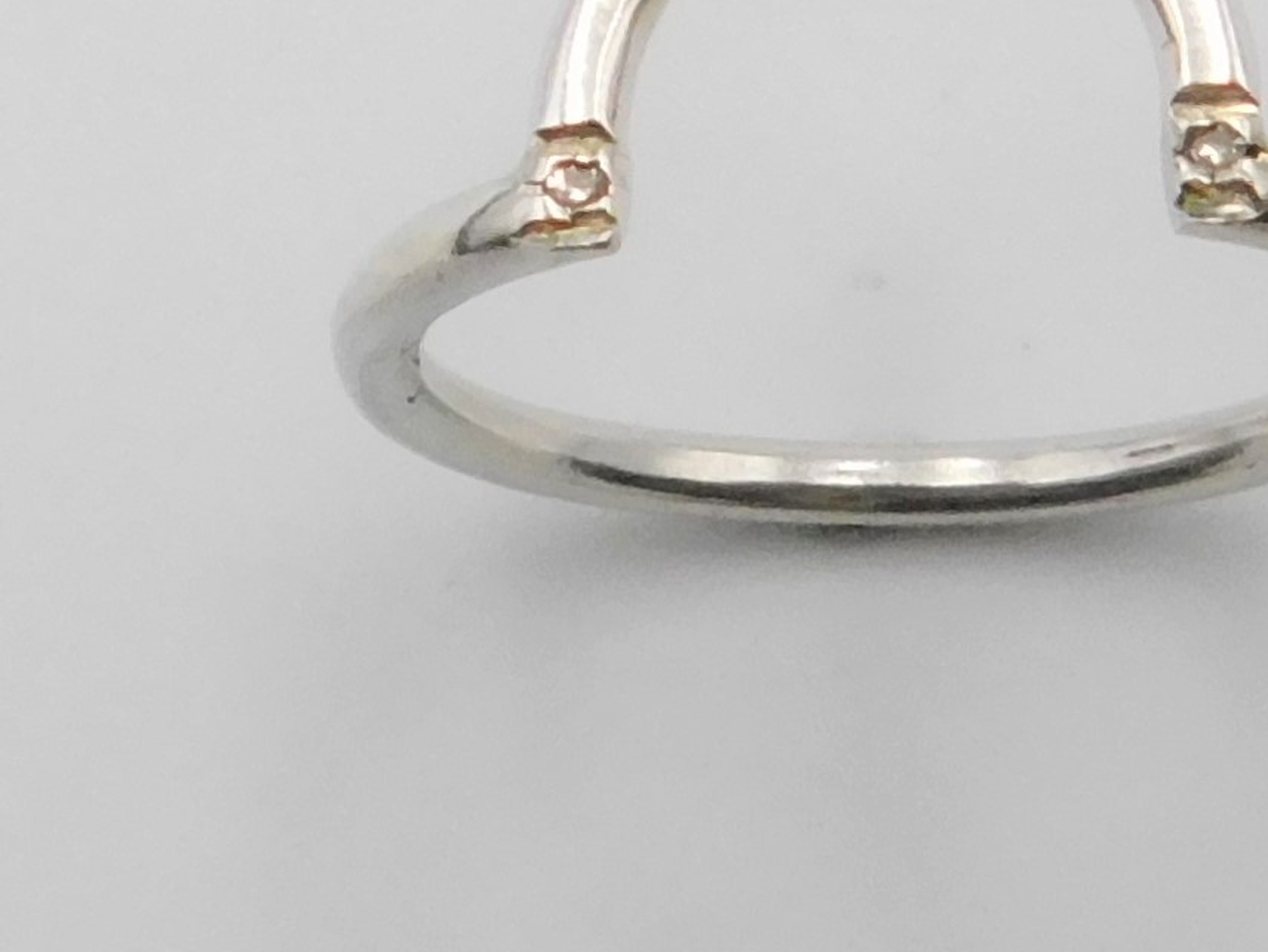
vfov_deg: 30.2
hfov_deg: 39.7
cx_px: 893
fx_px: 1722
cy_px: 202
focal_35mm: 47
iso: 400
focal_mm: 4
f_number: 3
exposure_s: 1/1250
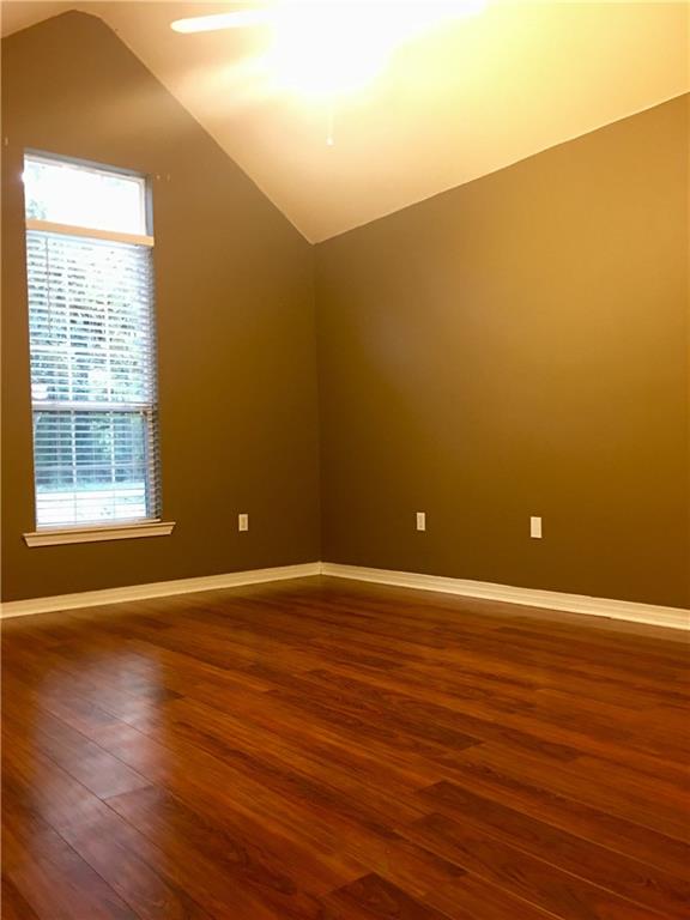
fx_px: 771
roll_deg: +2.0
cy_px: 460
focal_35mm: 29
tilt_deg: +0.7
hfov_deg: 48.2
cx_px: 345
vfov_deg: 61.7
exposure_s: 1/4
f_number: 2.2
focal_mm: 4.15
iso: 64
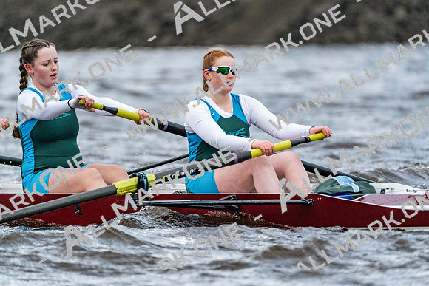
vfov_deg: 2.3
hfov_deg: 3.4
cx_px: 214
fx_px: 7151
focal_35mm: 600
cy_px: 143
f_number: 6.3
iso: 4000
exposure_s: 1/1600
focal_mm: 600
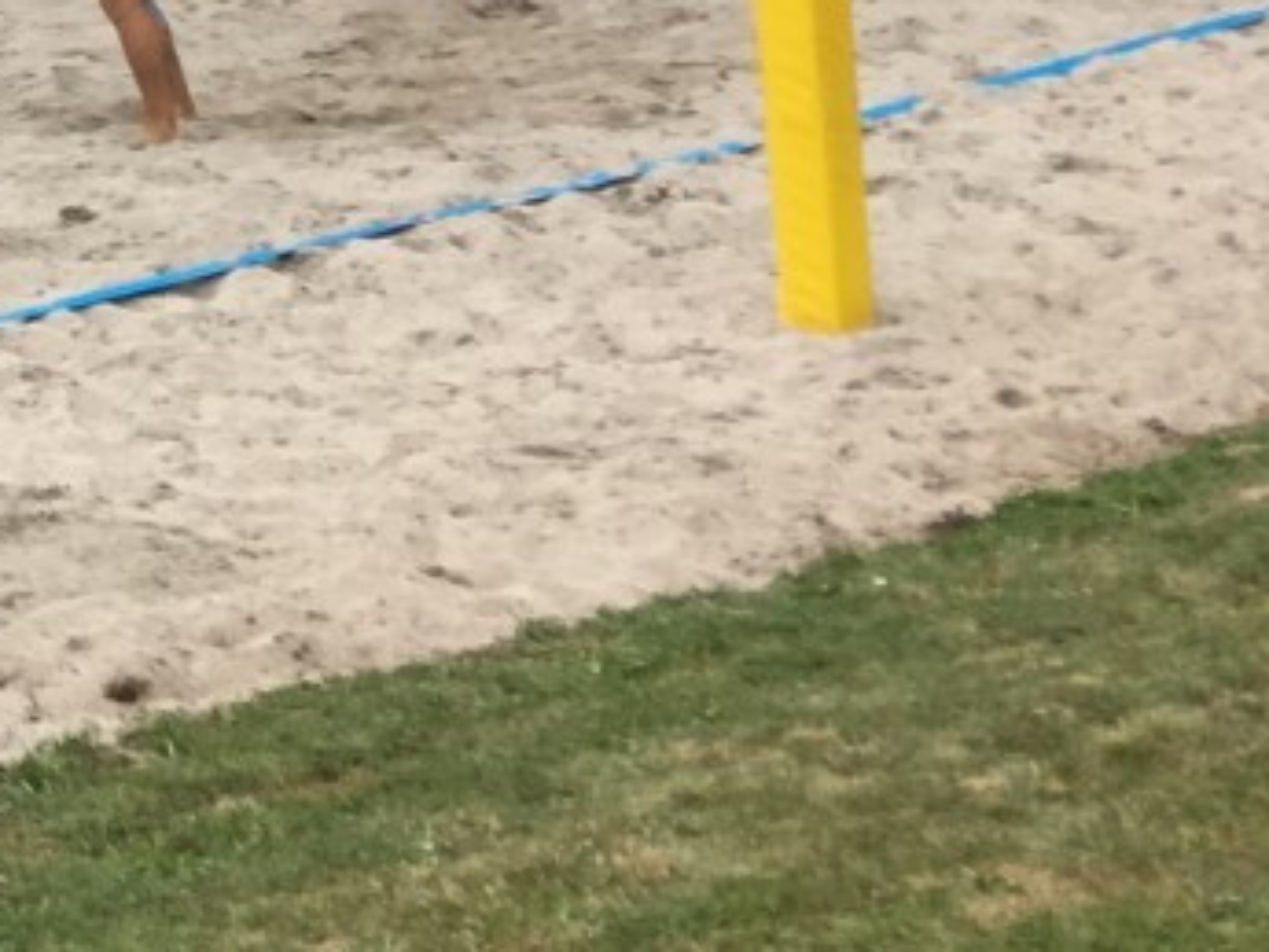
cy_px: -459
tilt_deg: +0.2
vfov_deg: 11.7
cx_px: -1173
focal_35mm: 121
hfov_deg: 14.0
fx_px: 4437
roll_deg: +1.8
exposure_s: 1/1012
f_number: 2.2
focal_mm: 4.15
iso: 25
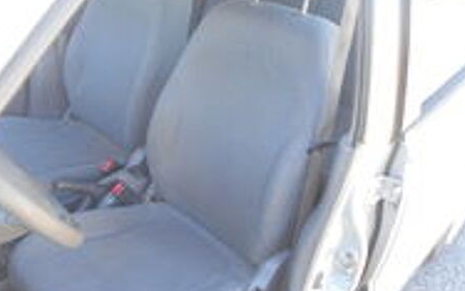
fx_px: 431
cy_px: 152
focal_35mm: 34
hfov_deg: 56.7
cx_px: 236
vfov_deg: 37.3
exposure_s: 1/30
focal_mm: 5.1
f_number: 3.4
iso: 140
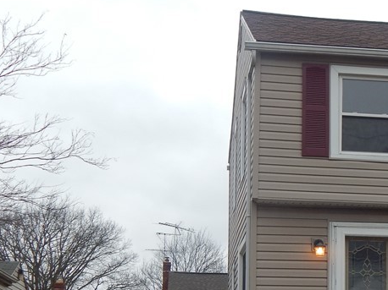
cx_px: 370
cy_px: 238
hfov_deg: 22.3
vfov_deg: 17.2
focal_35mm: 85
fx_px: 952
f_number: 3.4
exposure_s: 1/200
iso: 125
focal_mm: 6.8
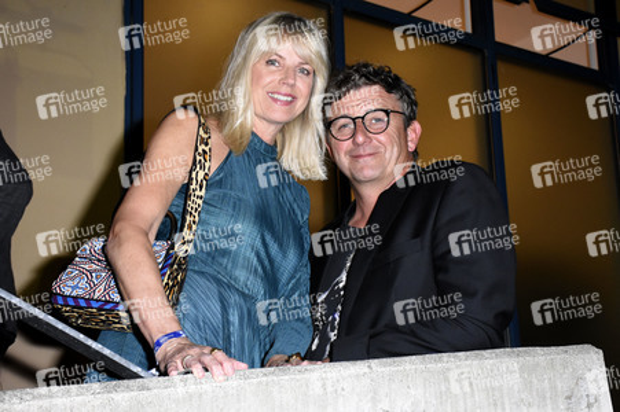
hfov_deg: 37.9
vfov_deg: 25.7
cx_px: 310
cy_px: 206
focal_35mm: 52
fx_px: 903
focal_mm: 35
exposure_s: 1/60
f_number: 6.3
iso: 3200
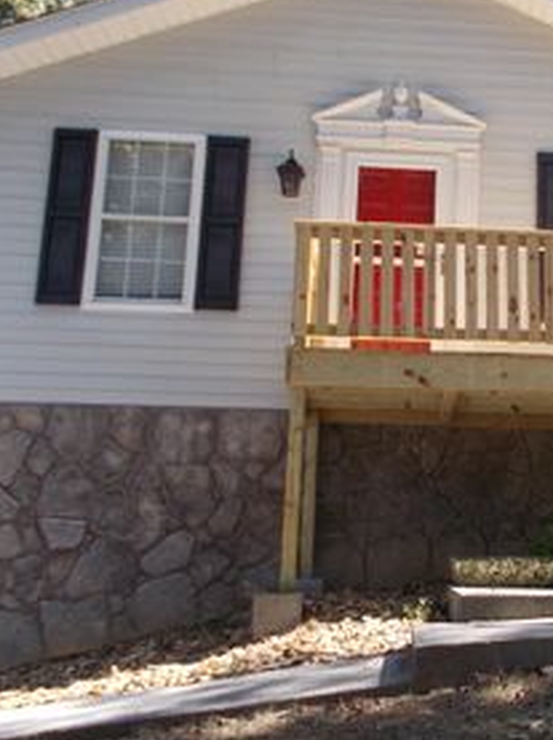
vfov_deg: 40.5
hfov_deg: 29.4
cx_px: 513
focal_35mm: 47
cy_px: 375
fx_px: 1003
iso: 80
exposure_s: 1/200
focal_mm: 4.6
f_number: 3.2
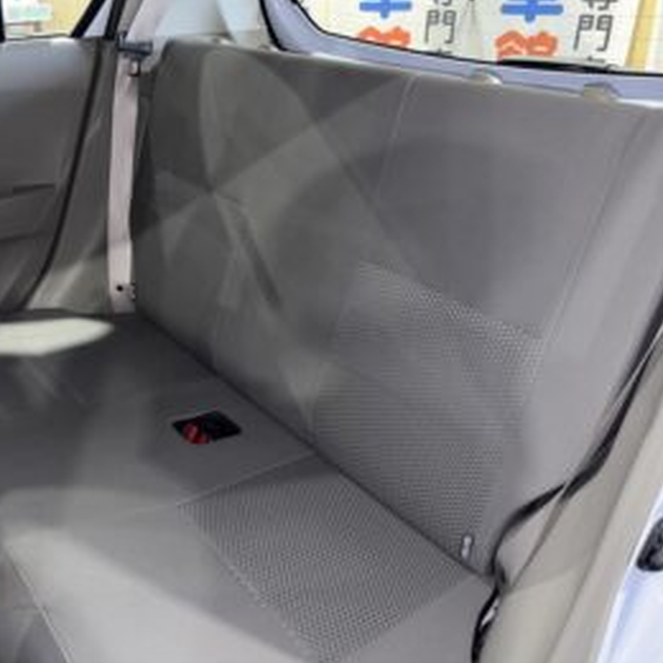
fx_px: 672
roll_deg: +0.1
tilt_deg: -27.0
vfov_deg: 52.5
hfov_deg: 52.4
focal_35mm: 31
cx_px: 296
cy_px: 330
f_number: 1.6
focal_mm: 5.96
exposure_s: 1/13
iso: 80
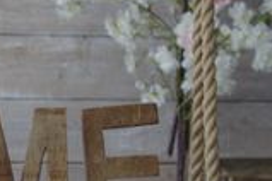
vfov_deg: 9.3
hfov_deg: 13.7
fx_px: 1118
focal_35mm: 148
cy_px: 137
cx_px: 12
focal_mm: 31
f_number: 3.5
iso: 400
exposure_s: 1/60
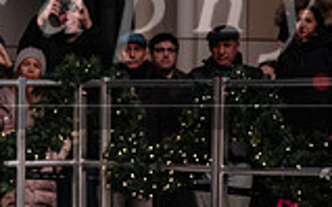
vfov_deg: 3.6
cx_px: -270
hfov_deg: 5.7
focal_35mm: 364
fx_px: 3290
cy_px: 131
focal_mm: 51.6
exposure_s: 1/800
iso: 125
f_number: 2.8
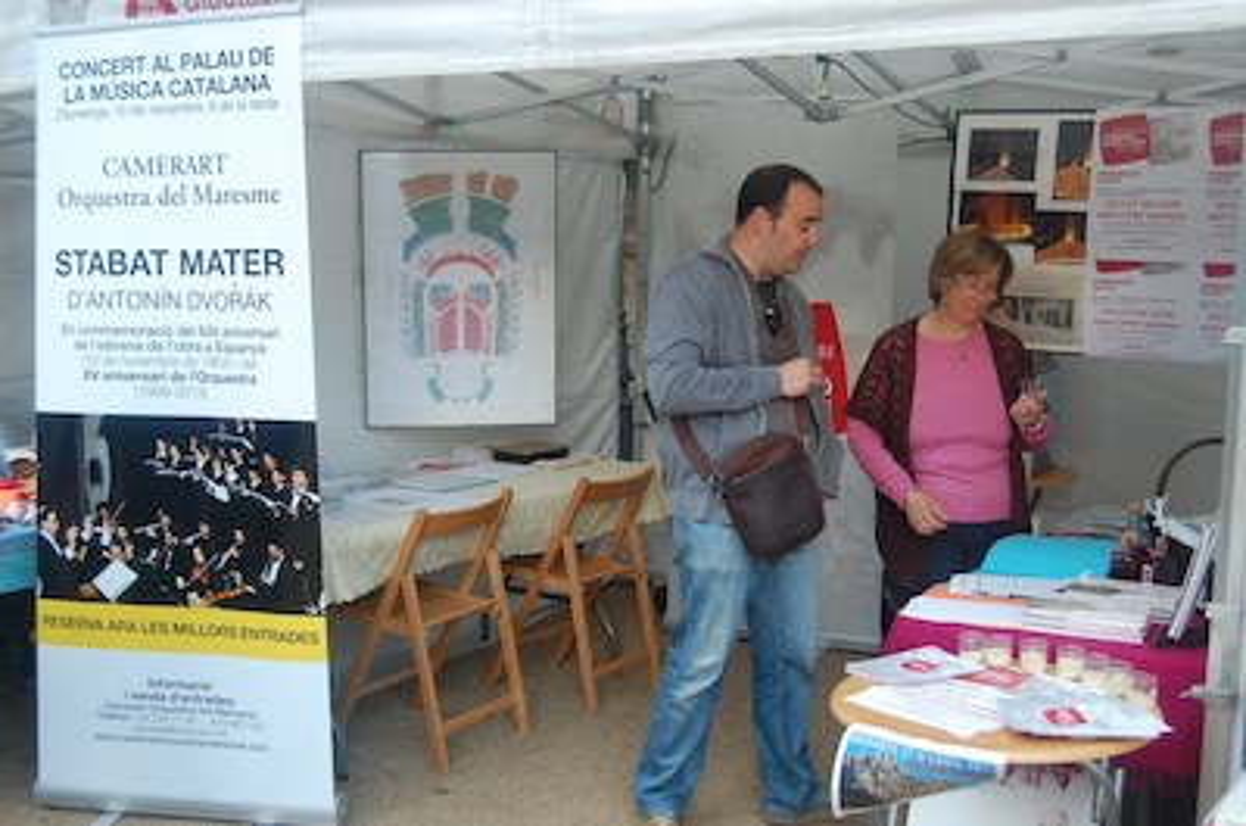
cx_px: 623
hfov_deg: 46.5
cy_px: 413
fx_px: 1451
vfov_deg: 31.8
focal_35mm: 42
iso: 400
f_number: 5.6
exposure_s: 1/125
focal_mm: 28
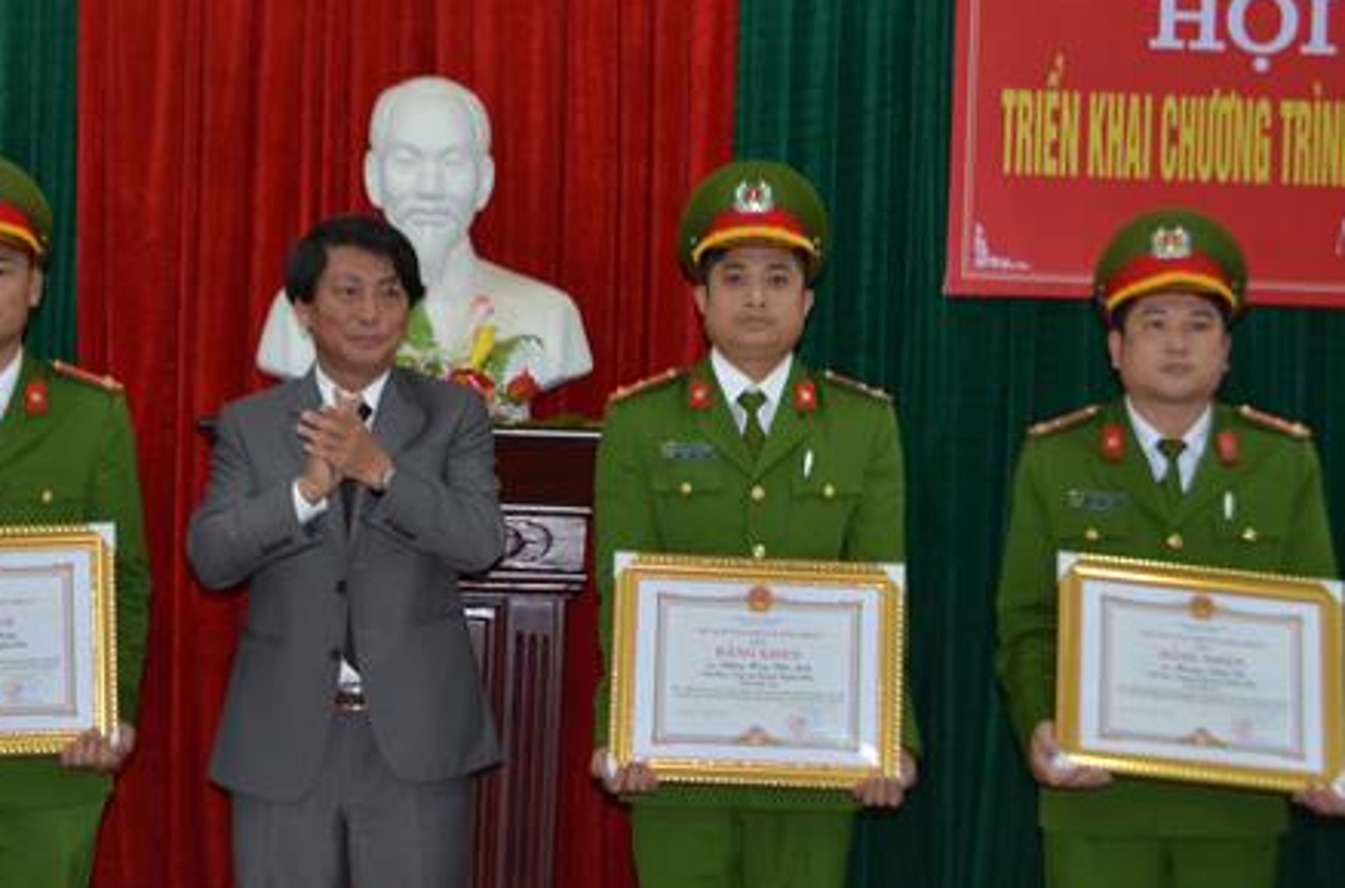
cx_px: 565
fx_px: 2681
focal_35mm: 72
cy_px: 605
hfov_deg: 28.1
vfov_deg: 18.7
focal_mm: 28
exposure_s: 1/60
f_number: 4.5
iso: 500
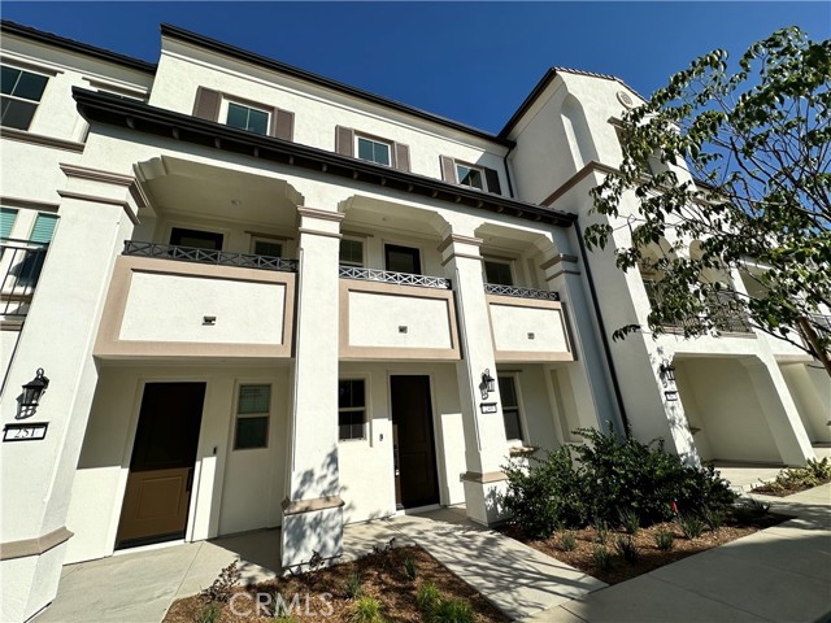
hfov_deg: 102.1
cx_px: 416
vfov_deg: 85.7
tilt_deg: +19.1
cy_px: 312
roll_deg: +5.0
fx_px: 336
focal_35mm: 14
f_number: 2.2
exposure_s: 1/3861
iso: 50
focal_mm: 2.22
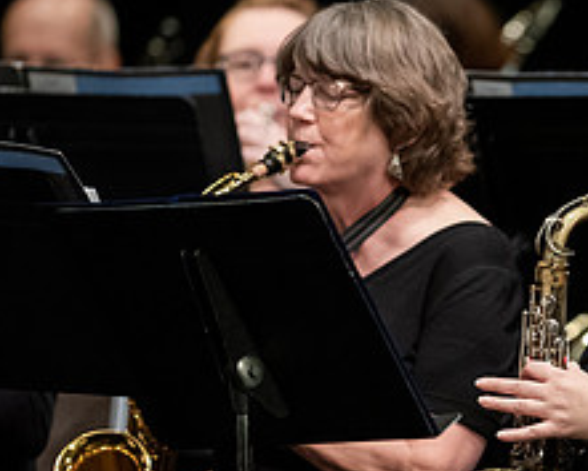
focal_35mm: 738
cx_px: 673
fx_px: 12849
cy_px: 251
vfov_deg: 2.1
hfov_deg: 2.6
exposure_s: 1/320
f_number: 2.8
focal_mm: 300
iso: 4000
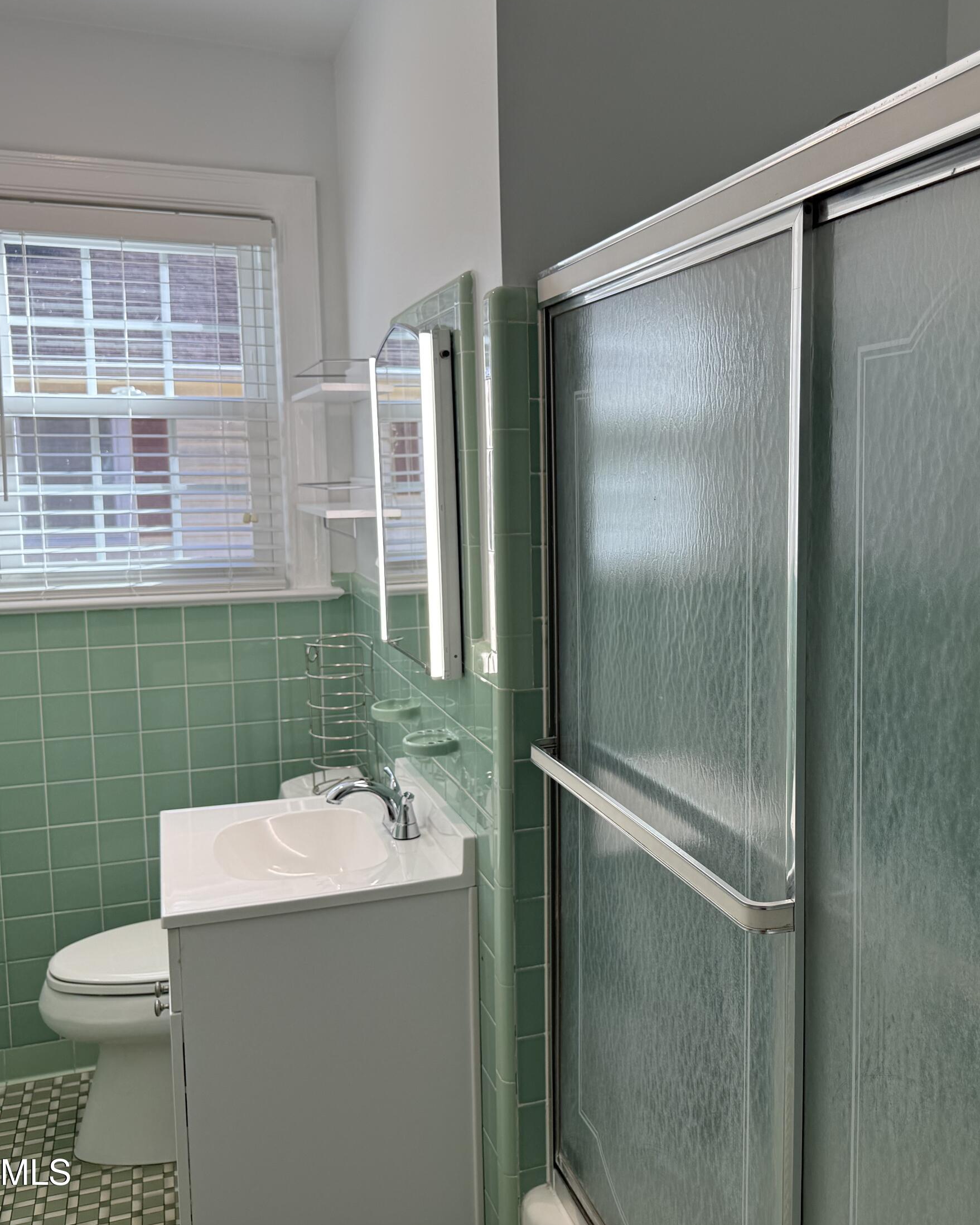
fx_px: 1160
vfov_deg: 55.7
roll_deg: +0.1
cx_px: 640
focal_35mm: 32
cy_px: 602
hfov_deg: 45.2
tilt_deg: -4.9
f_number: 1.78
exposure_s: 1/258
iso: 100
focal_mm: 6.76
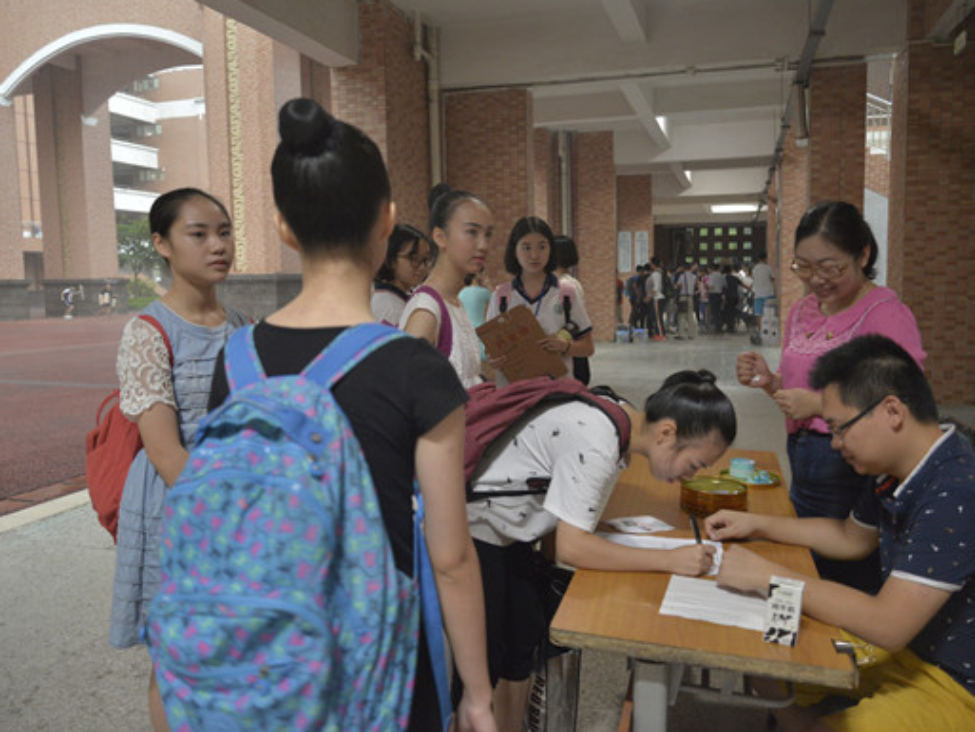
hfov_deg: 65.2
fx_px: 761
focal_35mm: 27
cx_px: 519
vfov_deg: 51.4
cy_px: 354
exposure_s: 1/20
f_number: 4
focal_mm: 24
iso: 2200
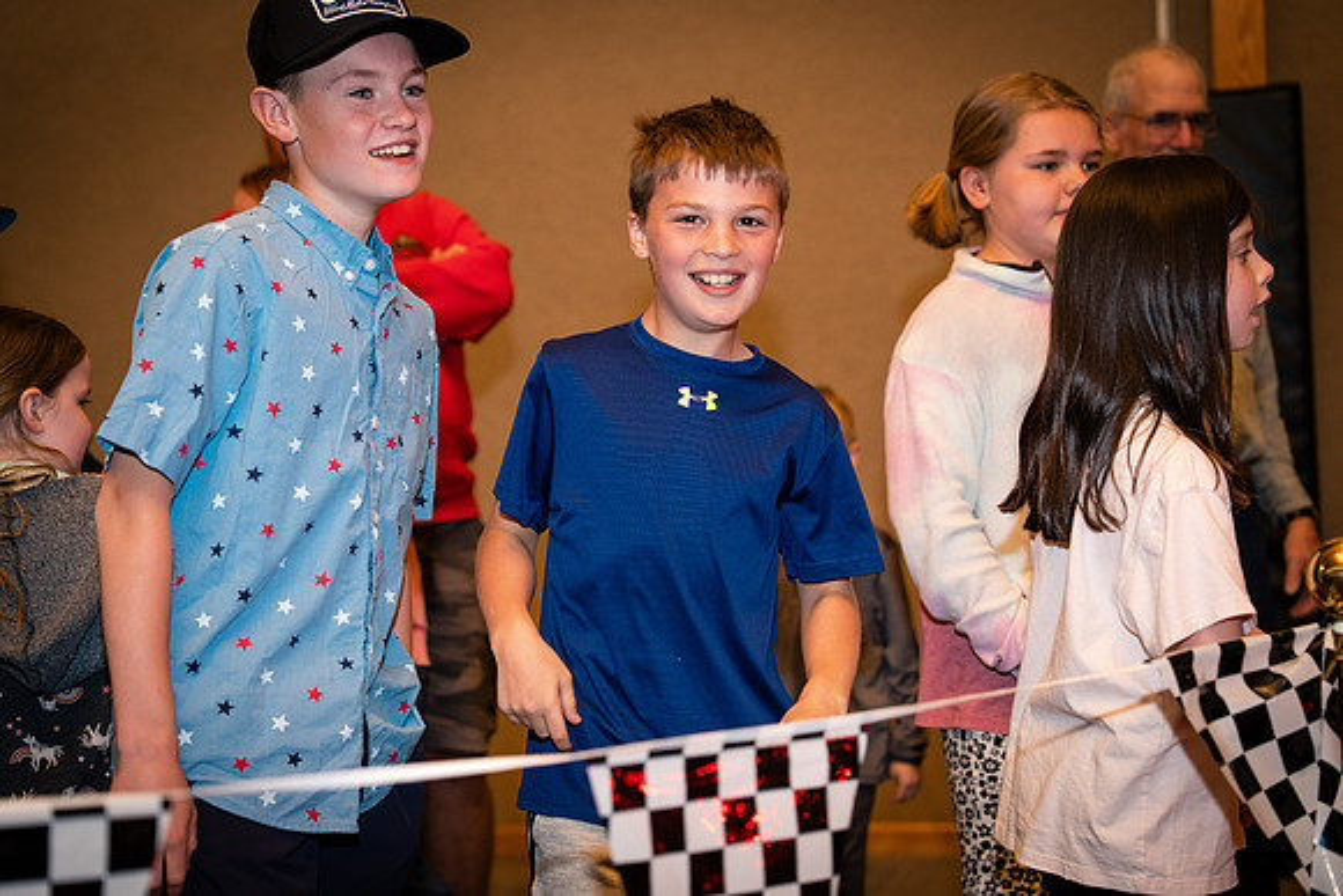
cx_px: 672
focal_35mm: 65
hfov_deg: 31.0
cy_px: 448
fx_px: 2425
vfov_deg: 20.9
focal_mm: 65
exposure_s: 1/250
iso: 1000
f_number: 3.2
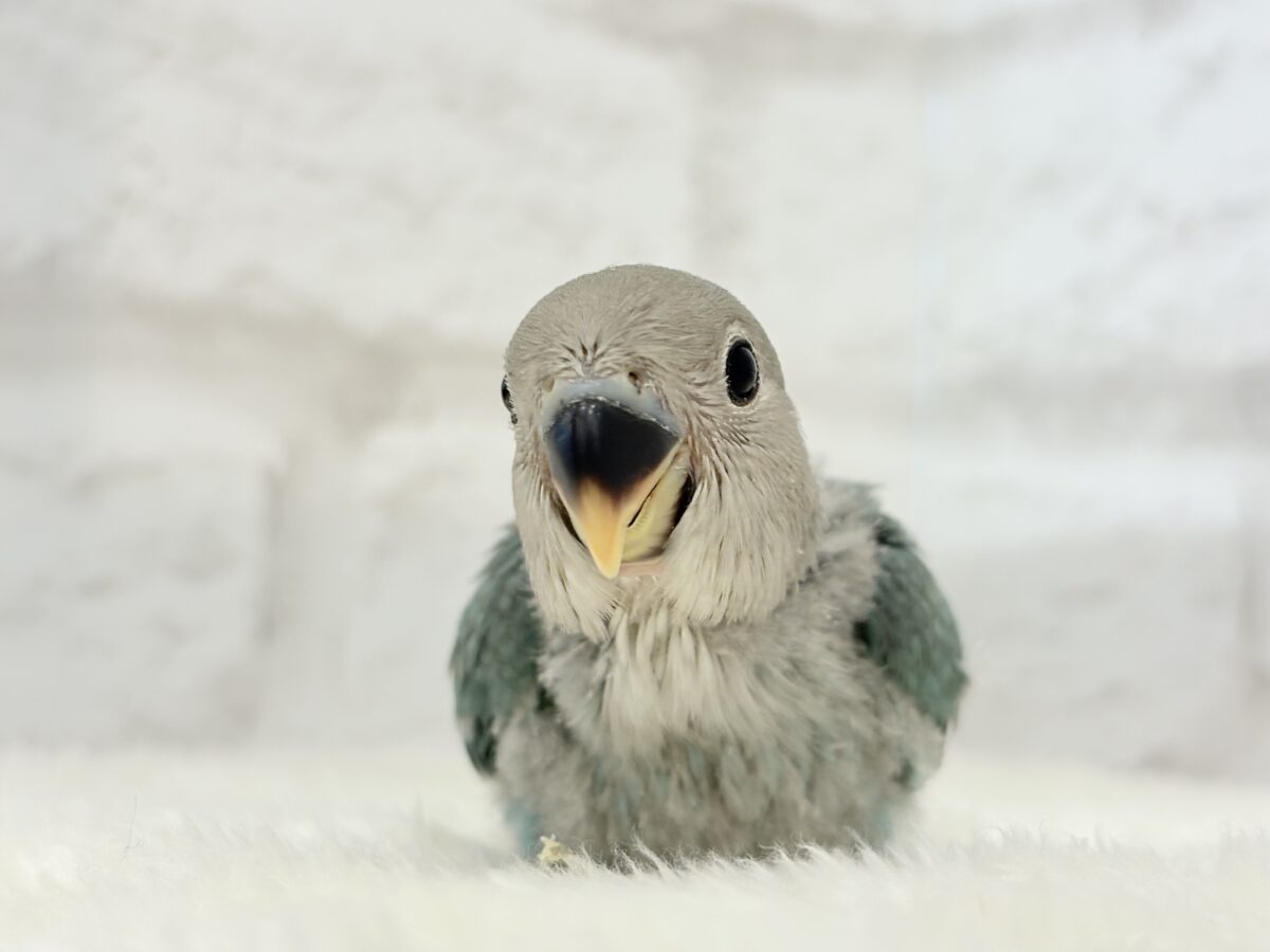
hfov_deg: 36.8
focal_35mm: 52
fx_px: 1908
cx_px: 635
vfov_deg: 28.0
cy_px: 476
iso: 64
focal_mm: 5.96
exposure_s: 1/100
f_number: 1.6
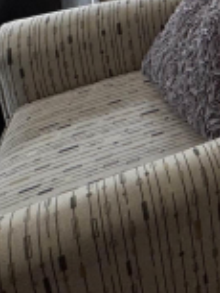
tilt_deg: -10.6
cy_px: -165
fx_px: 516
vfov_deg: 23.9
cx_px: 422
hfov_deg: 17.9
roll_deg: +0.4
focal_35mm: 61
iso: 100
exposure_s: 1/125
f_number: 2.2
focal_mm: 2.22
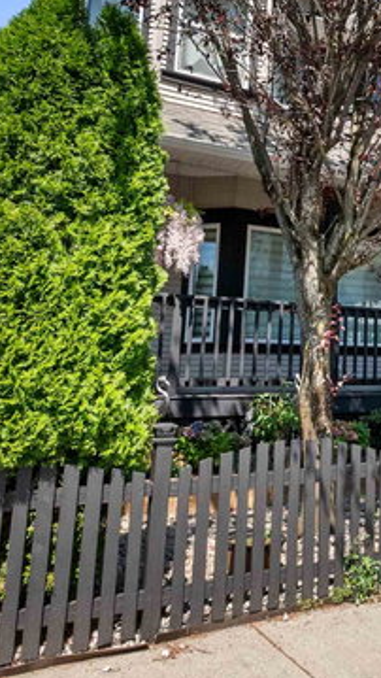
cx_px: 464
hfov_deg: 28.9
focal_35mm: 35
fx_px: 628
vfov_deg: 56.0
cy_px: 256
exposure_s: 1/400
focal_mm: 10
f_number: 9
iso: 250
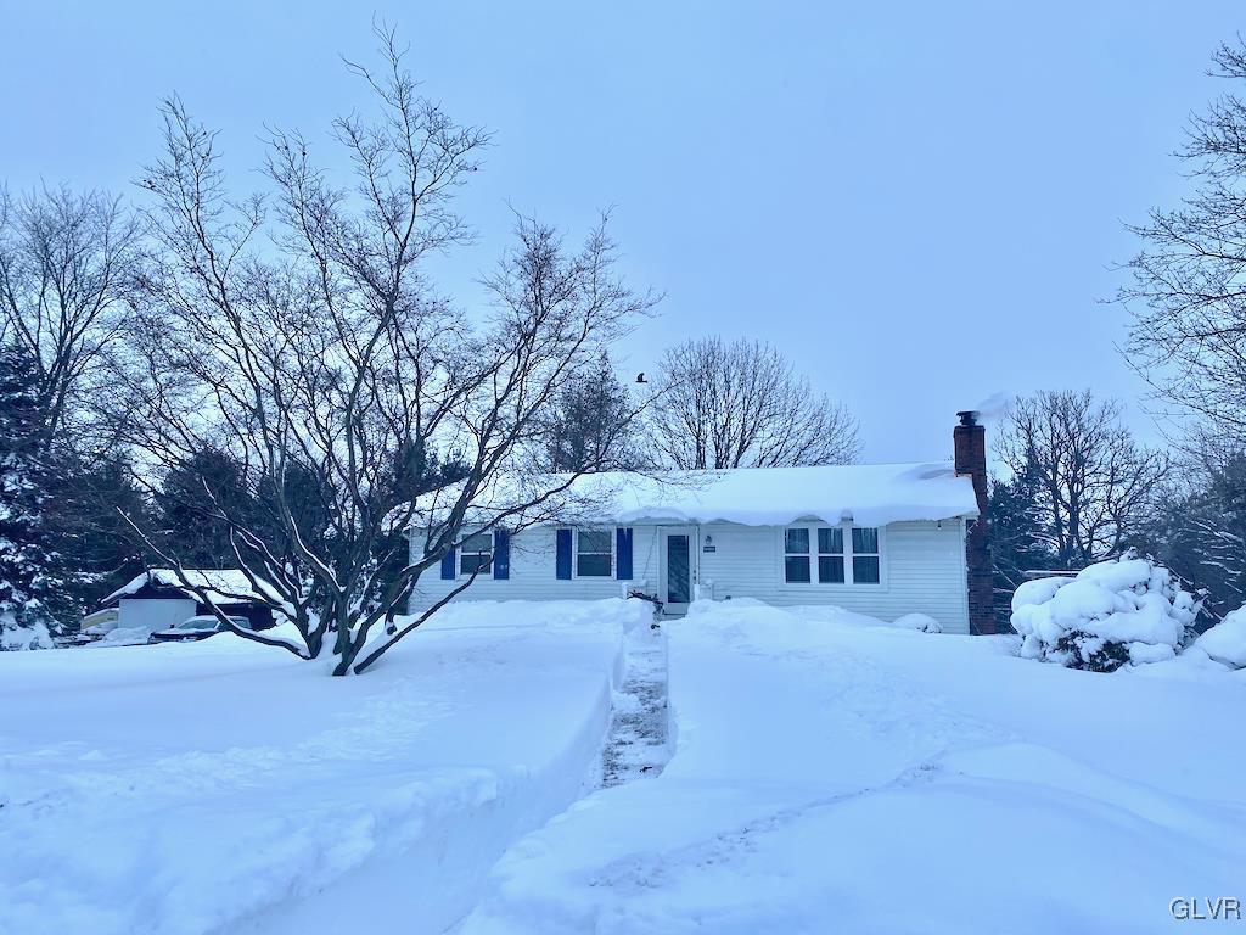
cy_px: 468
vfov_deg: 53.1
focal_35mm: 26
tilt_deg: +4.8
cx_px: 623
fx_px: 936
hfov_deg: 67.3
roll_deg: +0.7
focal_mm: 4.25
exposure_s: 1/799
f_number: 1.8
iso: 32
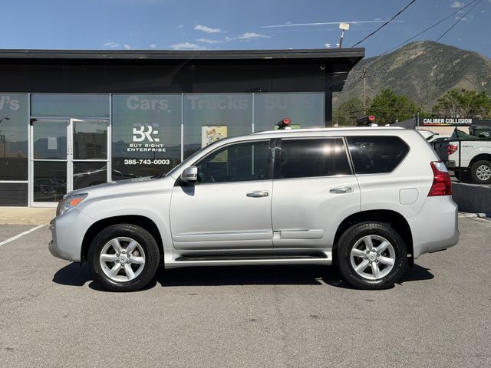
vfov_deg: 30.3
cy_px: 184
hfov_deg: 39.7
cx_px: 246
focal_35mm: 48
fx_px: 681
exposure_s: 1/5587
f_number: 1.78
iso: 80
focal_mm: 6.76
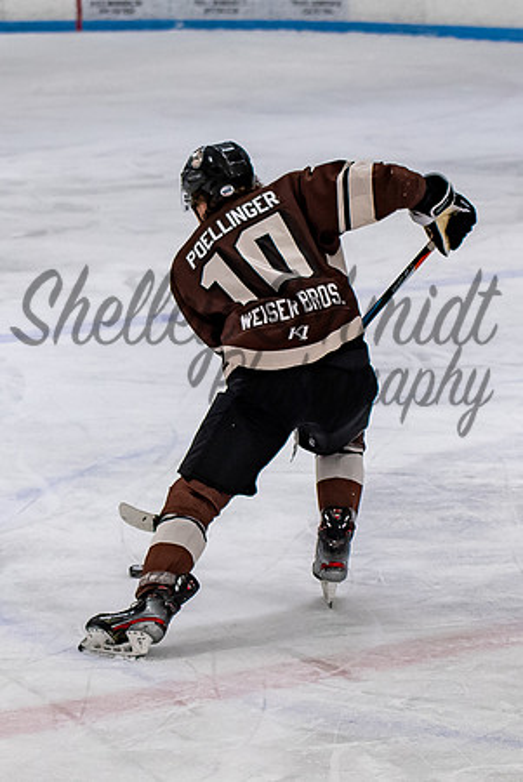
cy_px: 327
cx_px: 201
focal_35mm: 220
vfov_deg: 9.4
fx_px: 4774
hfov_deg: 6.3
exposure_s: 1/800
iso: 900
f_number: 3.2
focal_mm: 70
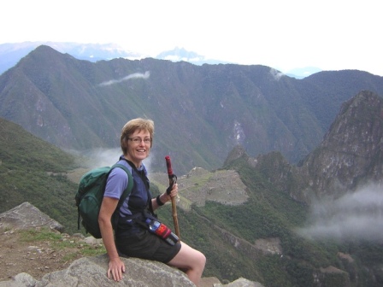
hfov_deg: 43.9
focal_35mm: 43
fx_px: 476
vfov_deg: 33.6
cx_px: 192
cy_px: 144
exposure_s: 1/32
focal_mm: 5.6
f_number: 2.8
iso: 50
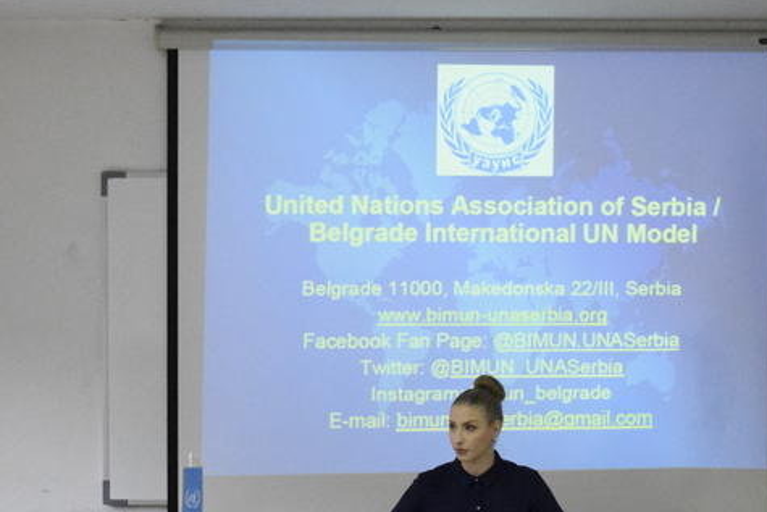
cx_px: 452
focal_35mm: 110
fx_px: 2344
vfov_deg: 12.4
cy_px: 379
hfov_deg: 18.6
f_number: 4.5
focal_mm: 34
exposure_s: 1/125
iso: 6400
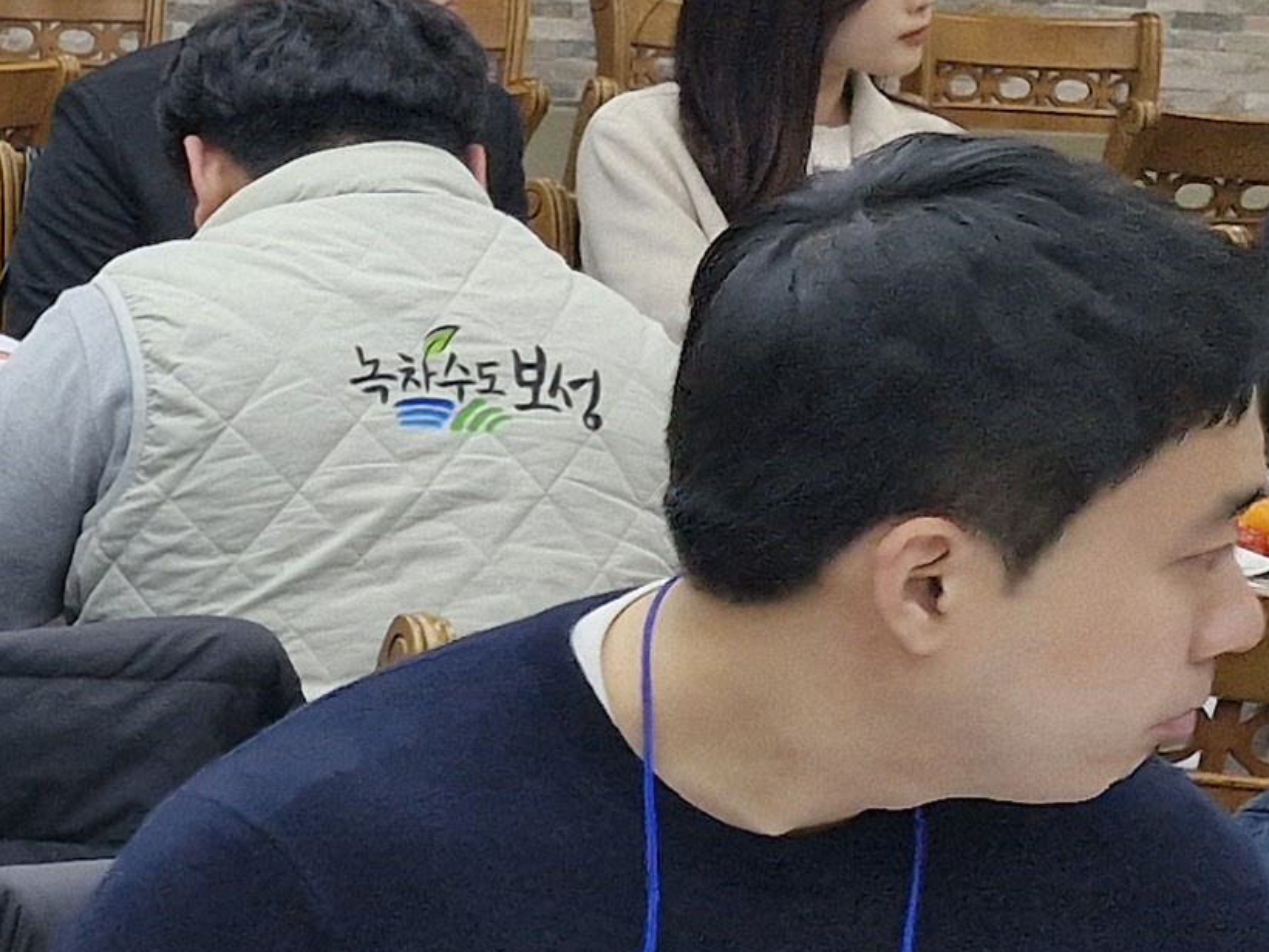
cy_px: 175
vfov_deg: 13.2
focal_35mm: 112
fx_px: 4106
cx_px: -1560
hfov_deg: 13.8
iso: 64
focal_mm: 5.54
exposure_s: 1/120
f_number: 1.8
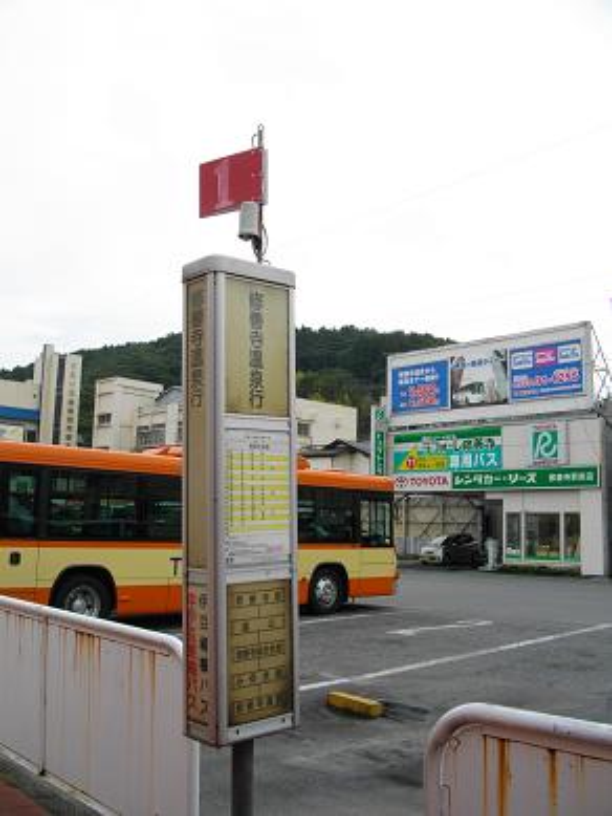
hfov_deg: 44.2
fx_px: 754
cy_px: 408
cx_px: 306
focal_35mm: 32
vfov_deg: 56.8
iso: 100
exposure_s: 1/400
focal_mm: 5.7
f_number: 5.5
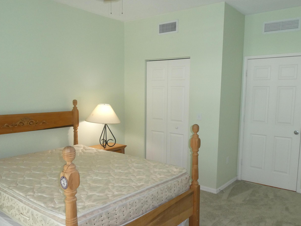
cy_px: 128
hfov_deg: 61.6
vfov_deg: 48.1
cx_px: 162
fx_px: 252
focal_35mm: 29
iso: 320
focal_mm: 4.3
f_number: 3.3
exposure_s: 1/60
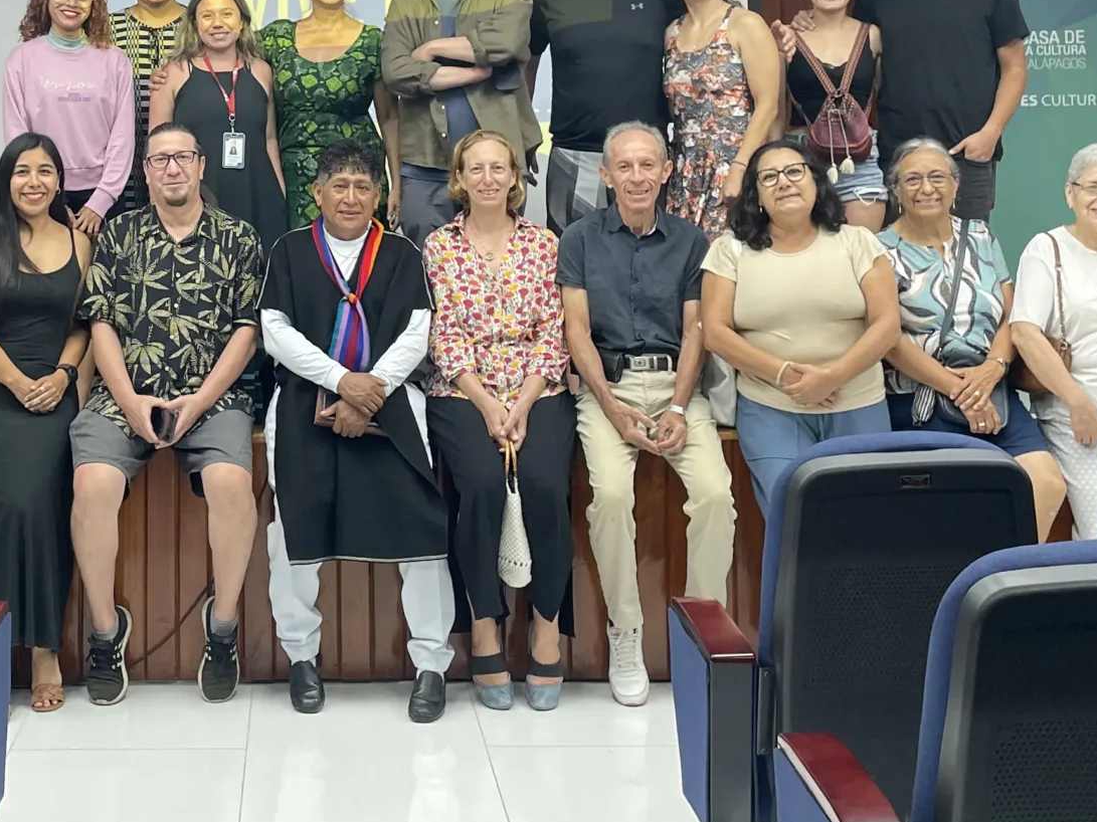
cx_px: 235
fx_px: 1933
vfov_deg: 23.5
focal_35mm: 61
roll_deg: +1.2
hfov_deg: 31.0
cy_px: 122
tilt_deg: +0.0
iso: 80
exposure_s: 1/60
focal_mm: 4.2
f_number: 1.6
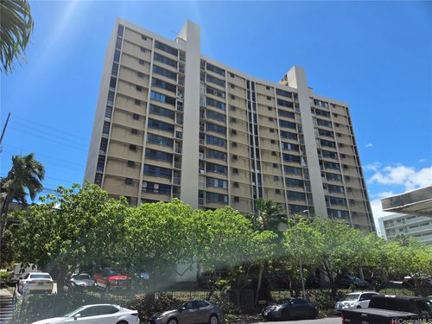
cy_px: 162
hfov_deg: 73.9
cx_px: 216
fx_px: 287
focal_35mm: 23
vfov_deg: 58.9
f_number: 1.8
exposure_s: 1/1894
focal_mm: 5.4
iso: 40
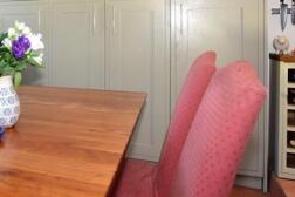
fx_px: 320
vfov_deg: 33.0
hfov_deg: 43.6
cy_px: 32
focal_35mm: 39
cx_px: 11
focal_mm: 10
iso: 400
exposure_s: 1/125
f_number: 5.6
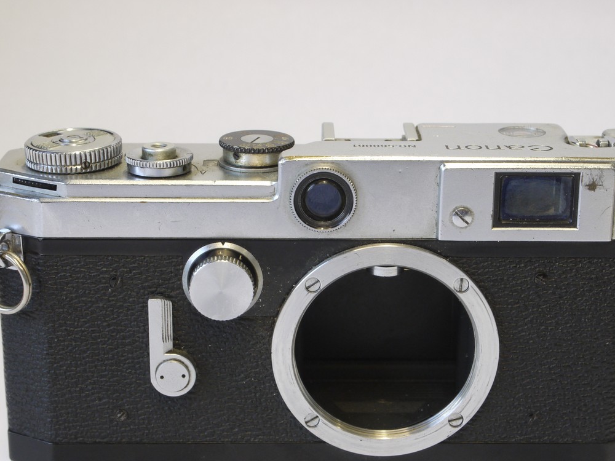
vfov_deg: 17.6
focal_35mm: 84
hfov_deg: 23.3
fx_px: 1492
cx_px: 339
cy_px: 275
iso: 400
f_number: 10
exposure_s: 1/13
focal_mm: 35
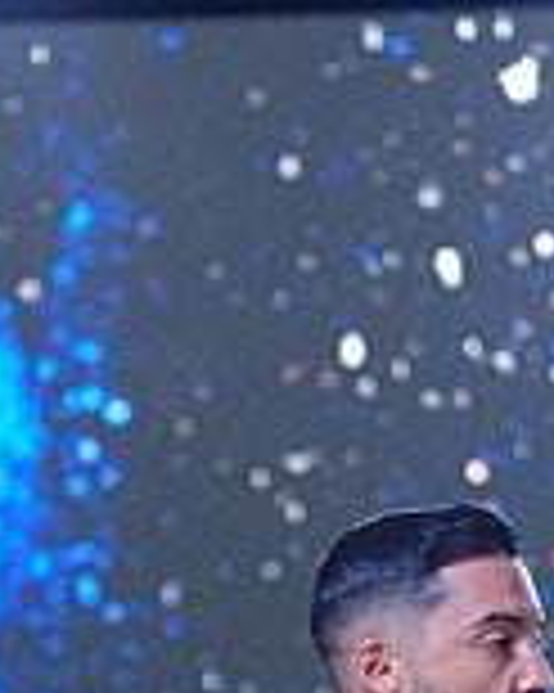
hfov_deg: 4.5
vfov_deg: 5.5
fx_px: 7098
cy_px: 1188
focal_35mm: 346
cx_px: 318
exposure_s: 1/400
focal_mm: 98
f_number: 4
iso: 1000
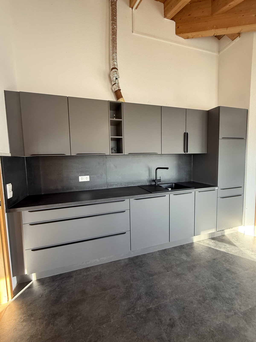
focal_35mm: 14
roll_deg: -1.3
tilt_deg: -4.5
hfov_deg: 85.7
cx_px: 128
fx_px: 138
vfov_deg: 102.1
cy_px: 171
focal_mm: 2.22
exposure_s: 1/99
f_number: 2.2
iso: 250
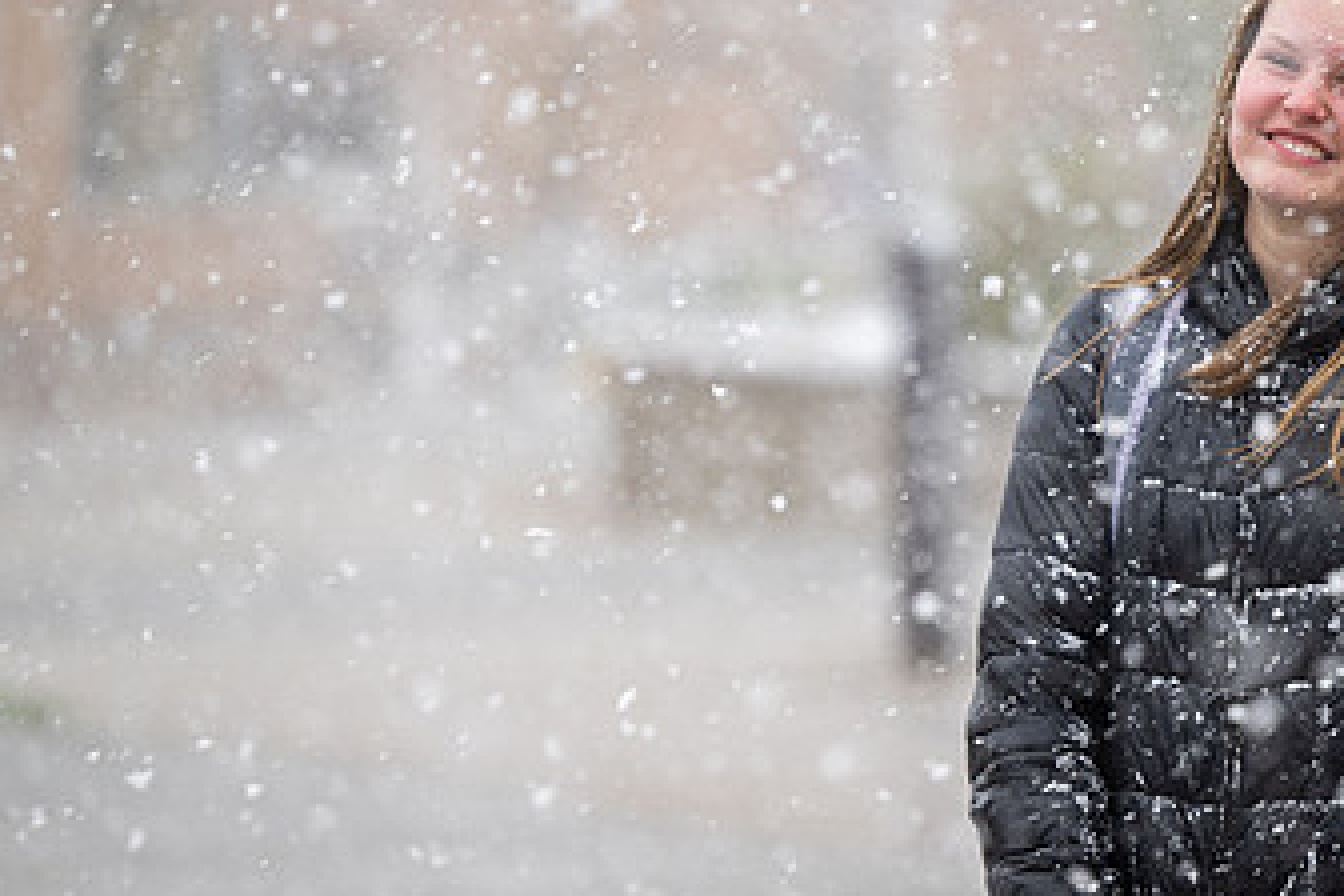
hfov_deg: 8.2
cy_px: 410
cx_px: 1092
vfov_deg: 5.5
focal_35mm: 250
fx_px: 9333
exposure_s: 1/800
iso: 800
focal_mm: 145
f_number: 2.8
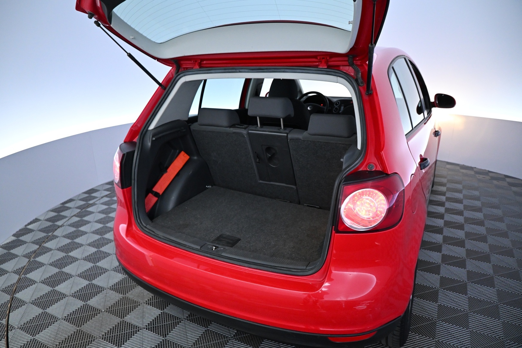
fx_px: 348
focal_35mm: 24
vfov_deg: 53.1
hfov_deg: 73.7
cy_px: 174
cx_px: 261
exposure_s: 1/125
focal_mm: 16
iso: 2200
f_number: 3.5
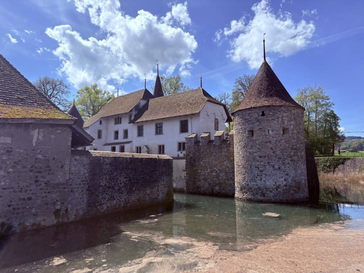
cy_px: 136
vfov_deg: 53.1
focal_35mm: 26
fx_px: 273
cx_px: 182
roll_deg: +0.3
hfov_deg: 67.3
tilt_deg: +6.3
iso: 50
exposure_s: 1/4065
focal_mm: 5.96
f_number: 1.6
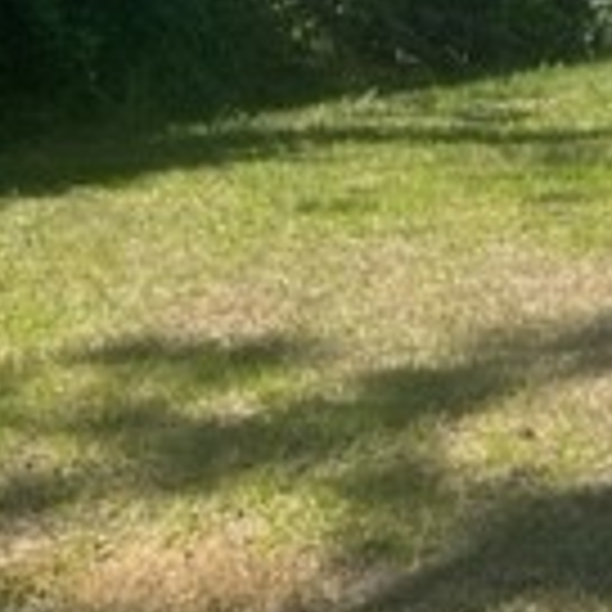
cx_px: 1134
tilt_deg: -0.6
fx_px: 2160
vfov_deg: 15.6
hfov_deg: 14.1
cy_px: -76
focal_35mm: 108
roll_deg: -2.4
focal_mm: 5.1
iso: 50
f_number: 1.6
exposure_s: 1/2358
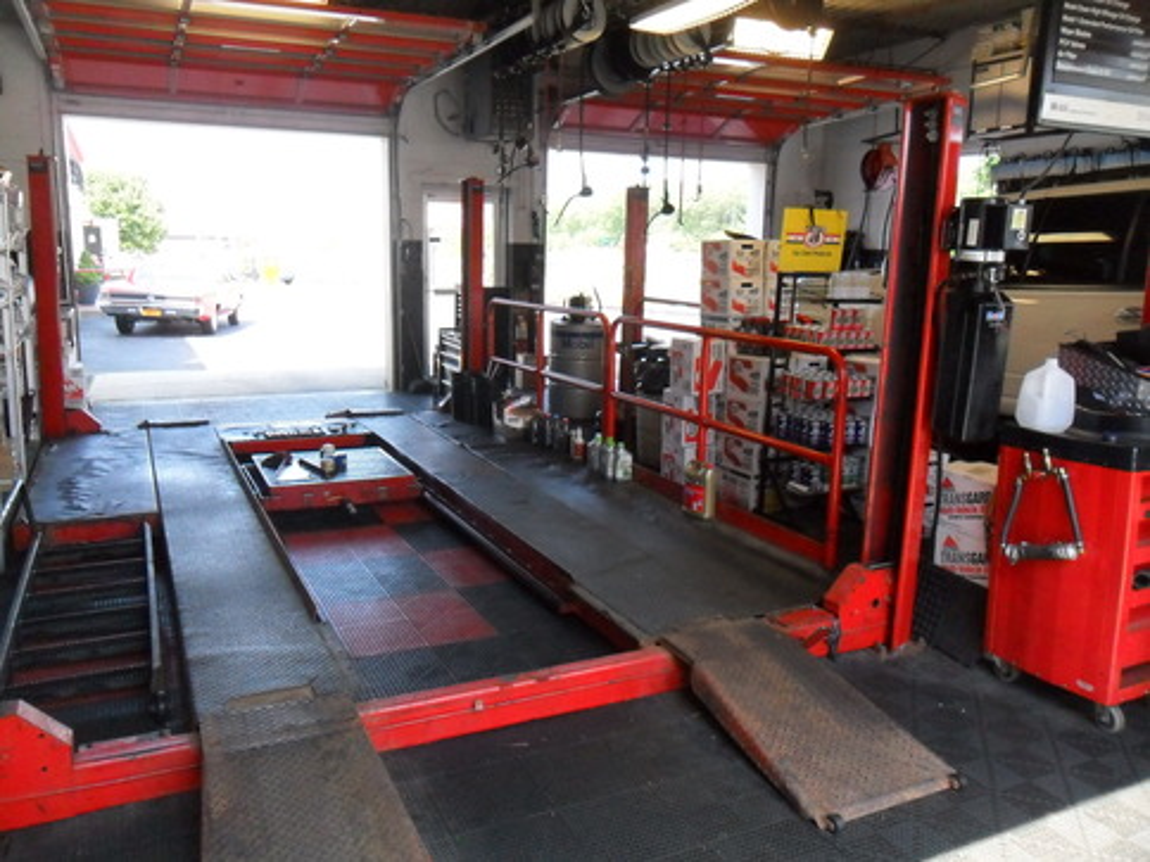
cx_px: 575
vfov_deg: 51.4
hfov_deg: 65.3
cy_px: 431
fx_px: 897
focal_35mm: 27
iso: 400
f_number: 3.5
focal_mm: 4.9
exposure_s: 1/250
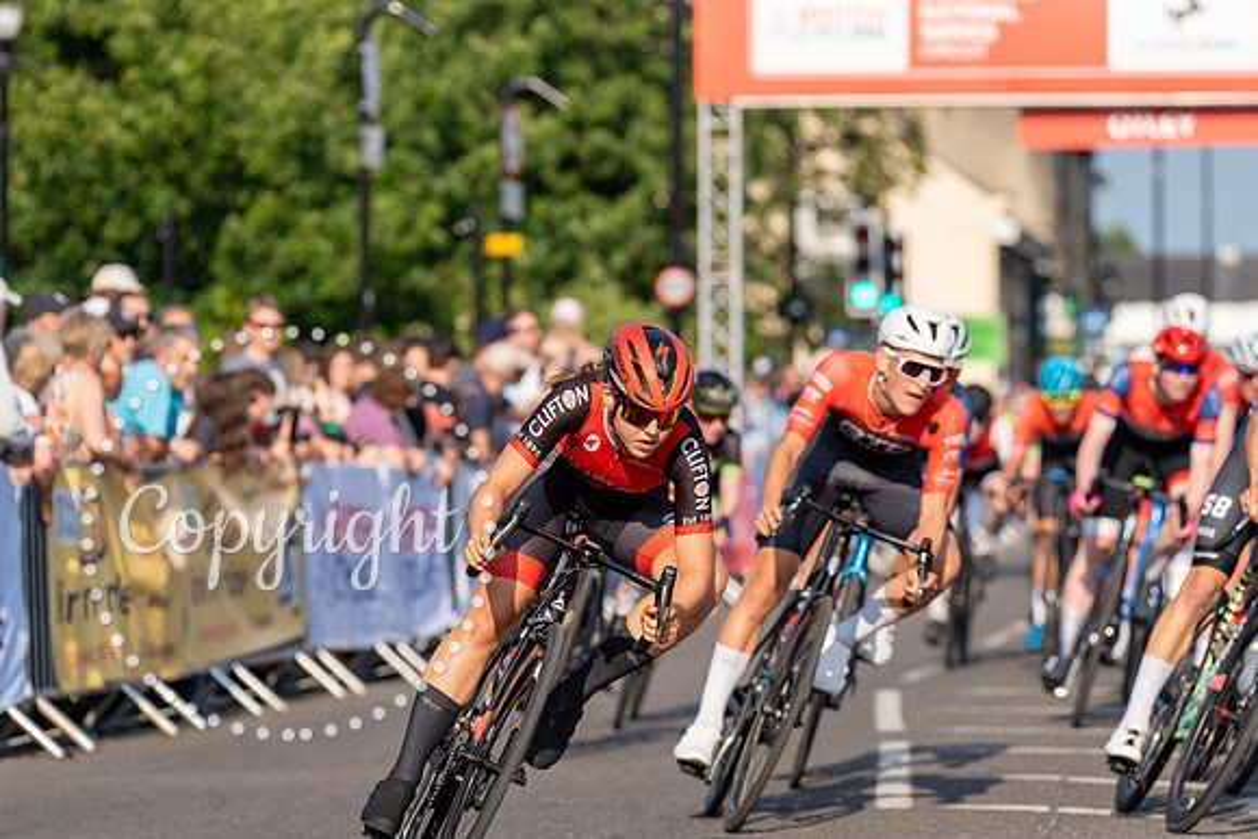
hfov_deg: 10.4
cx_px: 629
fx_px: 6885
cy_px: 420
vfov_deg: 7.0
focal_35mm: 197
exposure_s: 1/1000
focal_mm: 197
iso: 160
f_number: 4.5
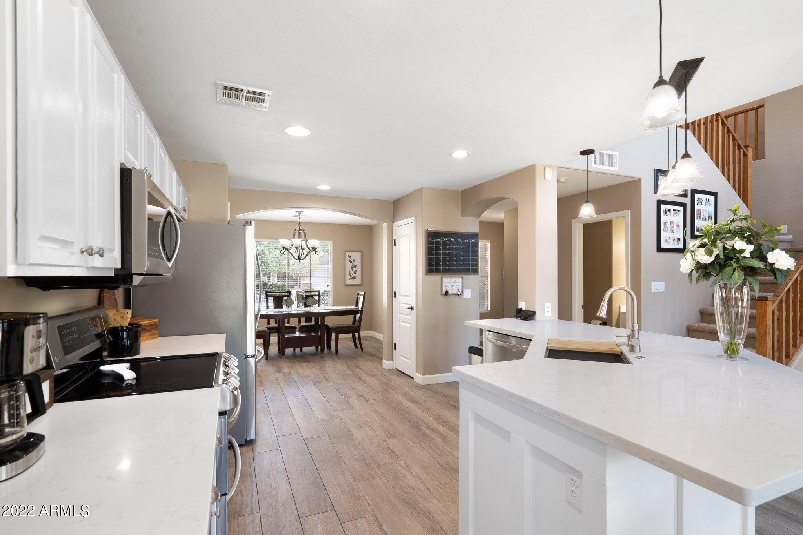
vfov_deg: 70.4
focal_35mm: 17
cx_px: 402
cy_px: 268
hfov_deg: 93.3
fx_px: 379
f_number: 8
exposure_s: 1/2.5
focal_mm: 17
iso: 400
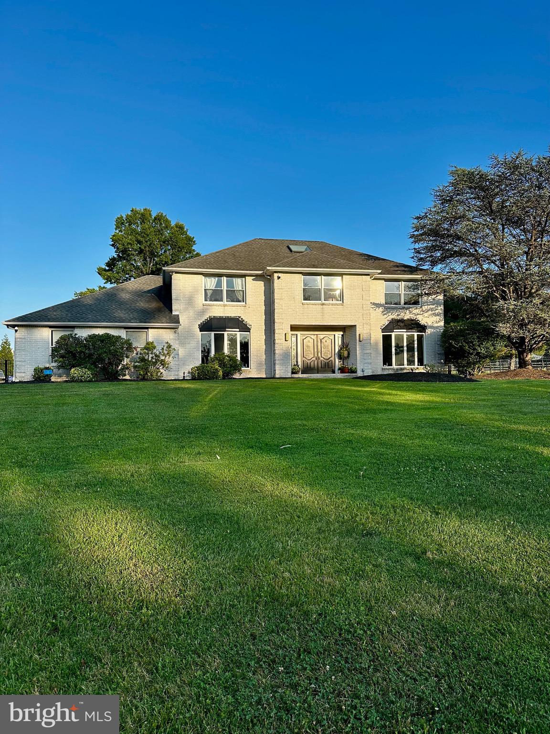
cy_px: 367
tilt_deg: +1.6
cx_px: 275
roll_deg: +1.1
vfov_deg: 71.6
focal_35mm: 24
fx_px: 508
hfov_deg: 56.8
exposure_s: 1/2070
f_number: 1.78
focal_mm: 6.86
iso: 80
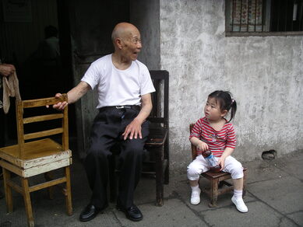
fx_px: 394
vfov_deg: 32.2
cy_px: 114
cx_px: 152
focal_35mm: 45
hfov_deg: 42.1
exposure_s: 1/49
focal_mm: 9.3
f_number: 3
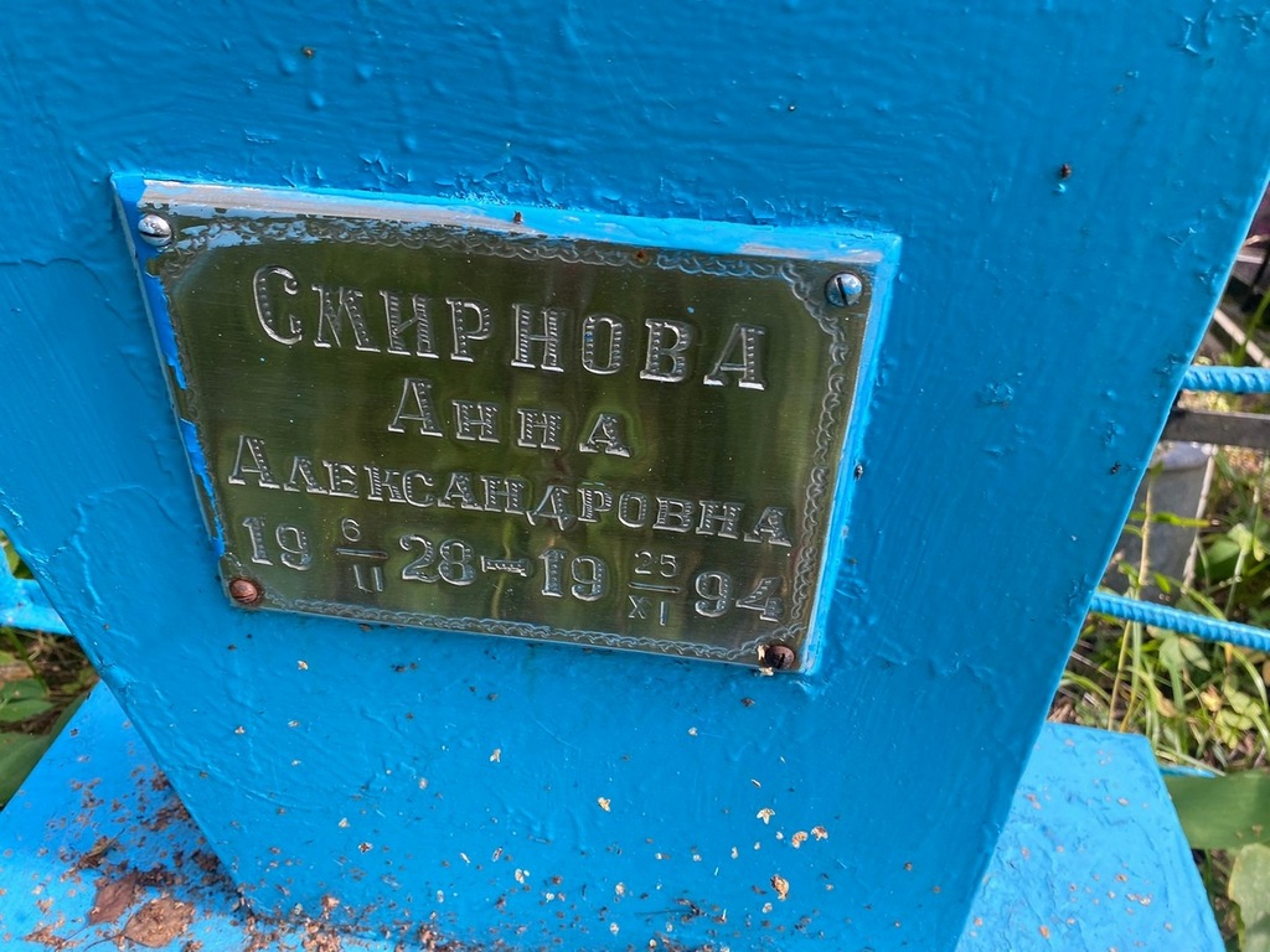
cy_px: 476
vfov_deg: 53.1
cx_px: 635
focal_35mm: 26
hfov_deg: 67.3
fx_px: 954
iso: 50
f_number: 1.8
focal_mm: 4.25
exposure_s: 1/122
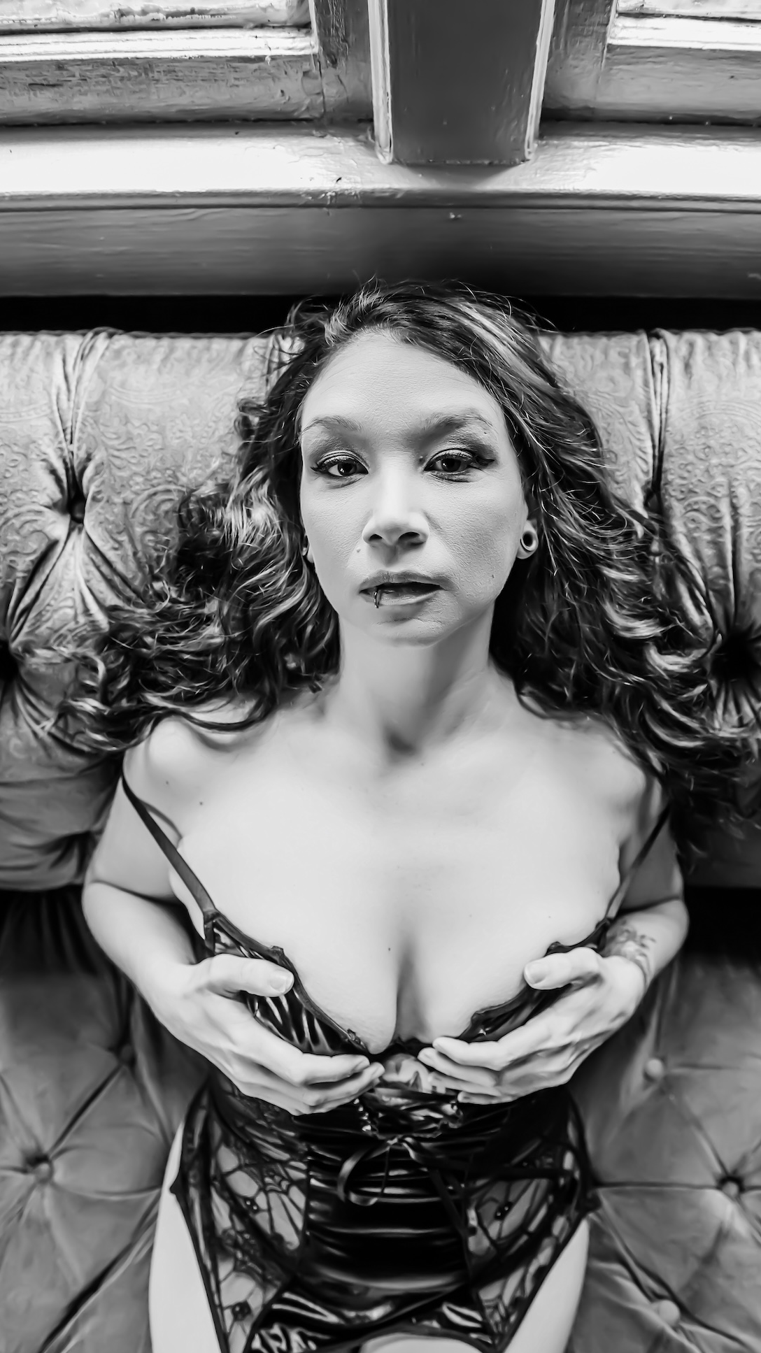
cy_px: 694
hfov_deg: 44.3
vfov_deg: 71.9
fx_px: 933
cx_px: 423
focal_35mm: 26
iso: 5000
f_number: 3.2
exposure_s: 1/400
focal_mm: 24
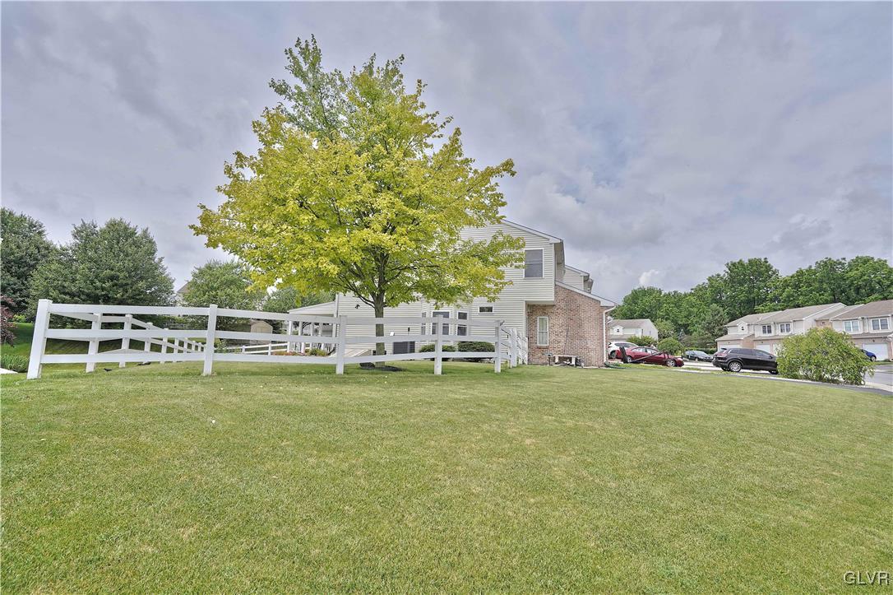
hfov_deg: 96.8
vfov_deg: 73.7
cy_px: 298
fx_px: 397
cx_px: 446
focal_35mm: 16
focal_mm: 16
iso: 400
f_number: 7.1
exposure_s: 1/3200
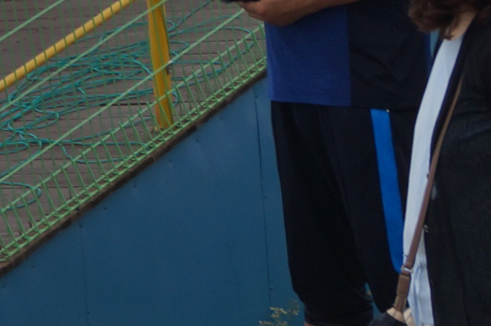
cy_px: -318
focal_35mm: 249
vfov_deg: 5.4
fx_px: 3392
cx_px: -755
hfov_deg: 7.6
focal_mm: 30
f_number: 8
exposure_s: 1/200
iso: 100
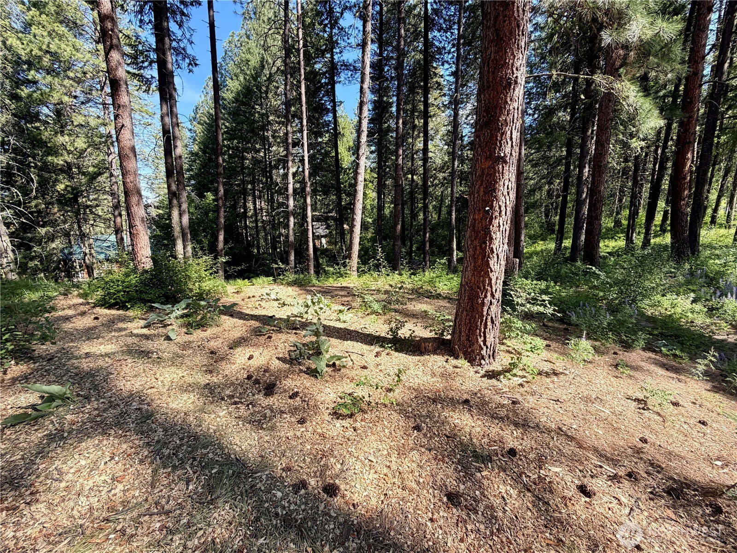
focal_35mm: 14
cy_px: 276
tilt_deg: -7.5
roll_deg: -0.8
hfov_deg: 102.1
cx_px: 368
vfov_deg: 85.7
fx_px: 298
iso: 50
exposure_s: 1/502
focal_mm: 2.22
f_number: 2.2
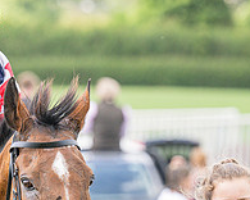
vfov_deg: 2.3
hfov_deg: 2.9
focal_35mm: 672
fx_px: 4972
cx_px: -28
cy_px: 163
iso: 400
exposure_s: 1/1000
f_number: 4
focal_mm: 165
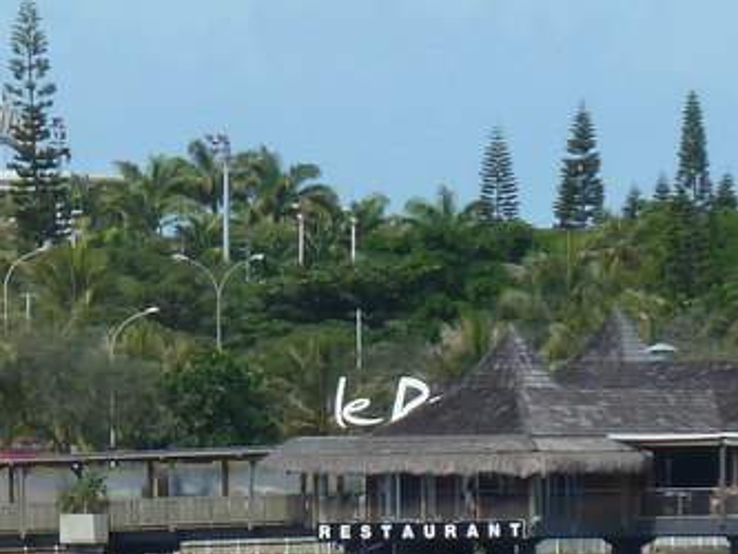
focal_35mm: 1001
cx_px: 195
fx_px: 21349
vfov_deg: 1.5
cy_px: 607
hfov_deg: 2.0
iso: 80
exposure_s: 1/400
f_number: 5.6
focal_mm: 45.7
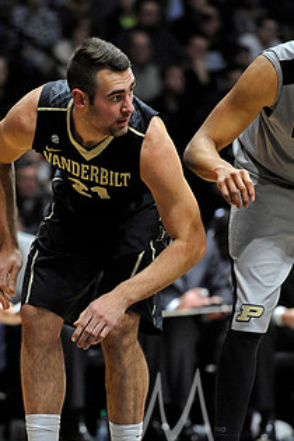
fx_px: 3503
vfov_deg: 7.2
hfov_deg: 4.8
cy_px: 273
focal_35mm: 286
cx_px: 102
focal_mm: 200
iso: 4000
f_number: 3.5
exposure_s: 1/1000
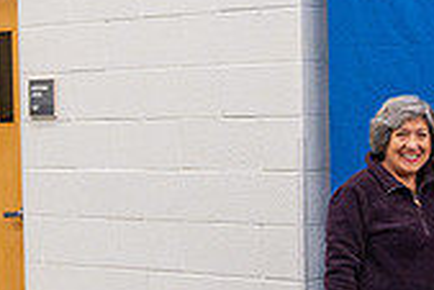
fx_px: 1581
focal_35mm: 131
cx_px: 201
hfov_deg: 15.6
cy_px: 210
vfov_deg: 10.5
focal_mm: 24
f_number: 4
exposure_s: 1/160
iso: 1250
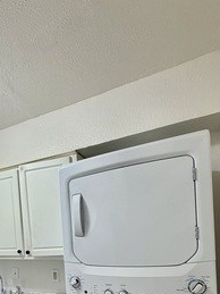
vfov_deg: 59.0
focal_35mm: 27
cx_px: 43
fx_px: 229
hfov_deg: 48.3
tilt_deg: -2.8
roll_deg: +3.9
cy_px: 245
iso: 200
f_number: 2.2
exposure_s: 1/120
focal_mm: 2.22
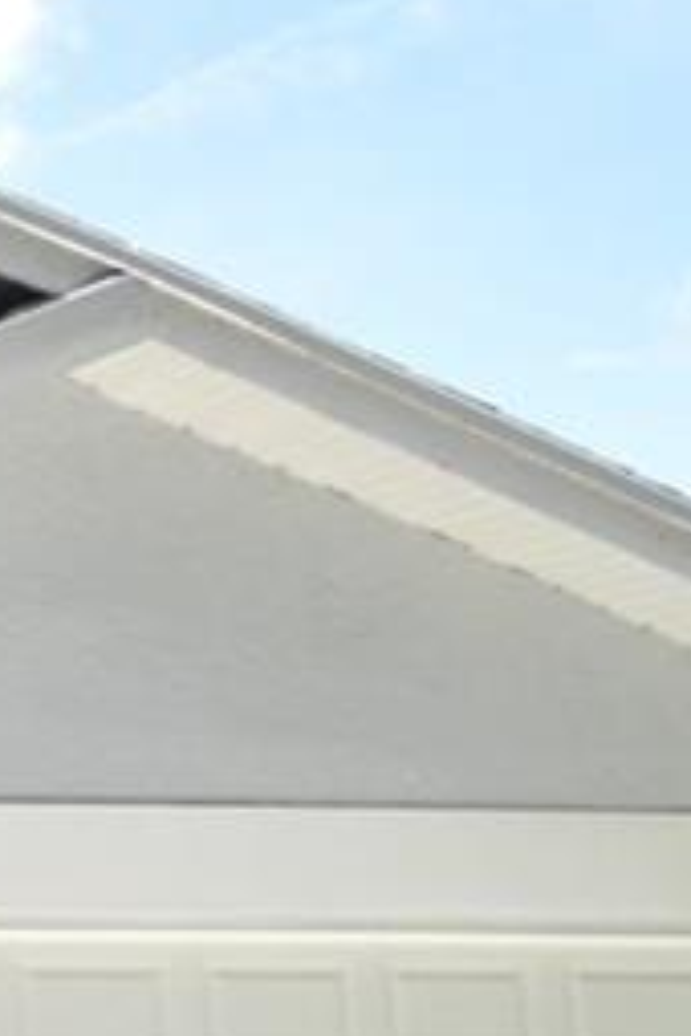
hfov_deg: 9.6
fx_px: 2706
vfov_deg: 21.0
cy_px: 1016
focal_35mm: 94
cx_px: -1618
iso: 800
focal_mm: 10
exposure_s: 1/3000
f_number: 3.5
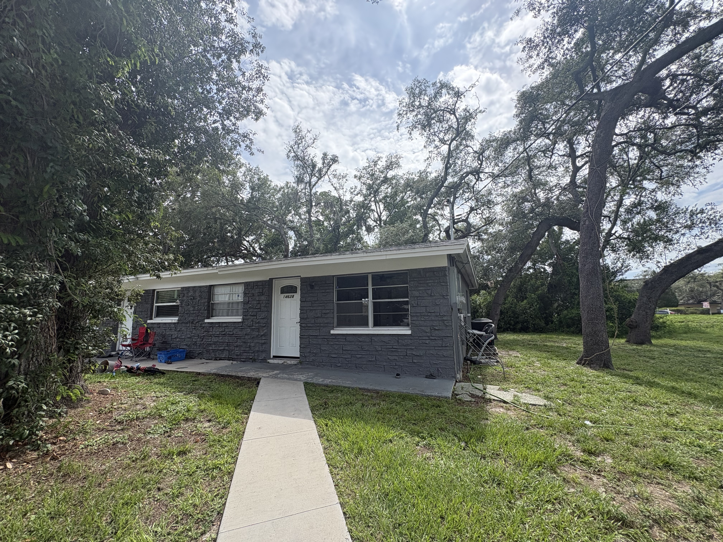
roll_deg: +1.9
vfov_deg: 85.7
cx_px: 362
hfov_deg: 102.1
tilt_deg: +10.3
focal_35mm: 14
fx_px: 292
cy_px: 271
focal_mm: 2.22
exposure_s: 1/944
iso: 50
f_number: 2.2
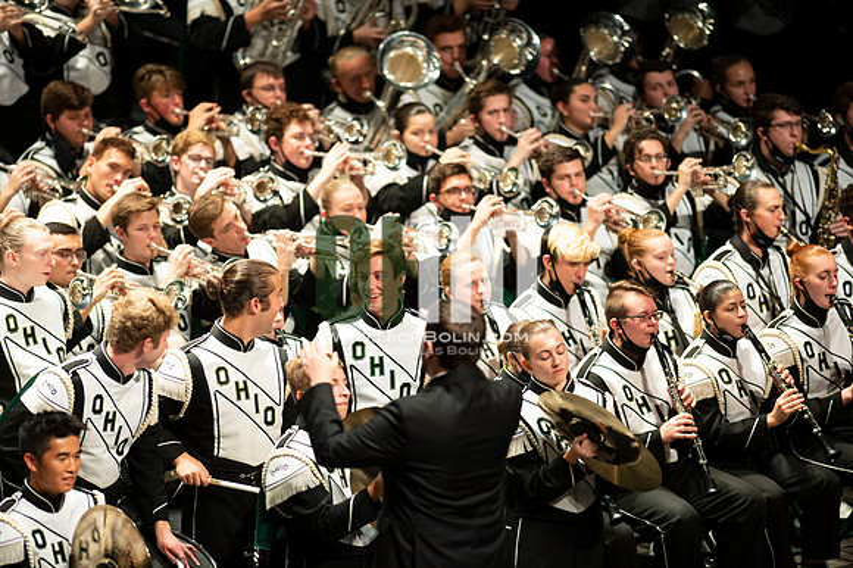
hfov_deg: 6.9
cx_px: 426
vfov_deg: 4.6
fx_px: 7104
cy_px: 284
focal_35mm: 300
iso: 3200
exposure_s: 1/500
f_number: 2.8
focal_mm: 300
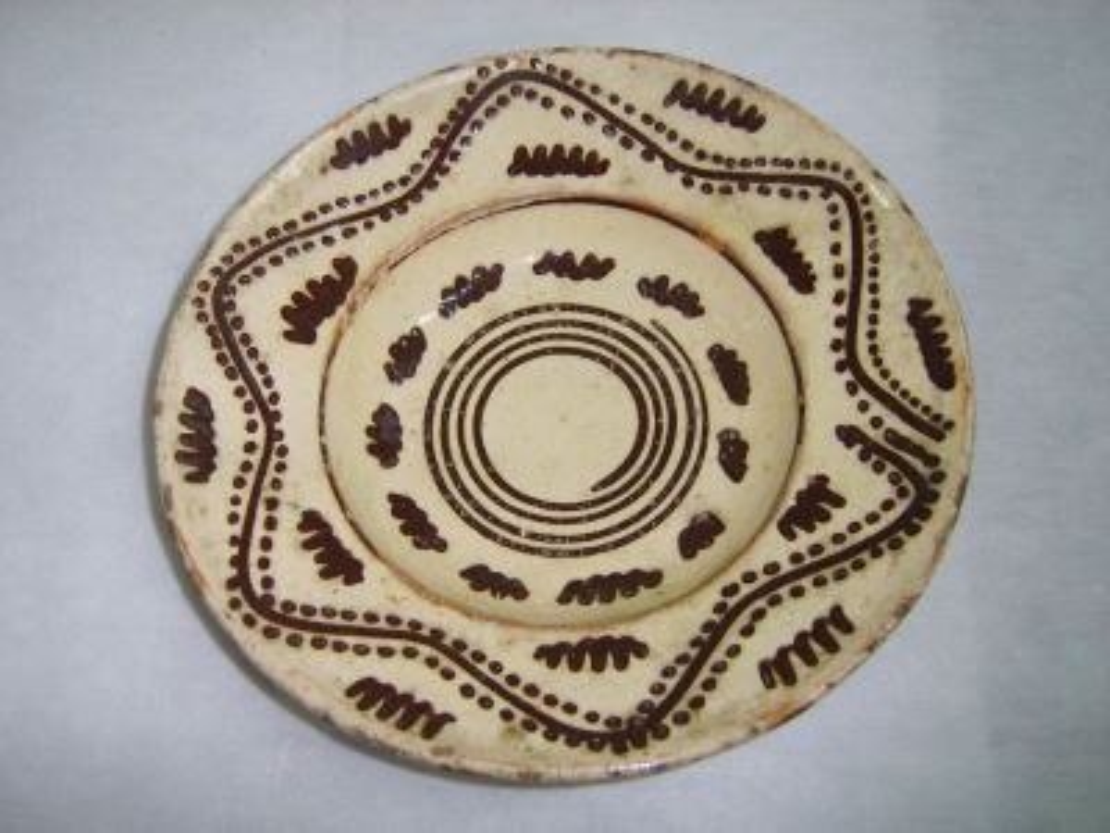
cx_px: 555
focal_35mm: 38
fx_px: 1219
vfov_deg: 37.7
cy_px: 416
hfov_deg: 49.0
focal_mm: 7.8
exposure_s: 1/30
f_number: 2.8
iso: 50
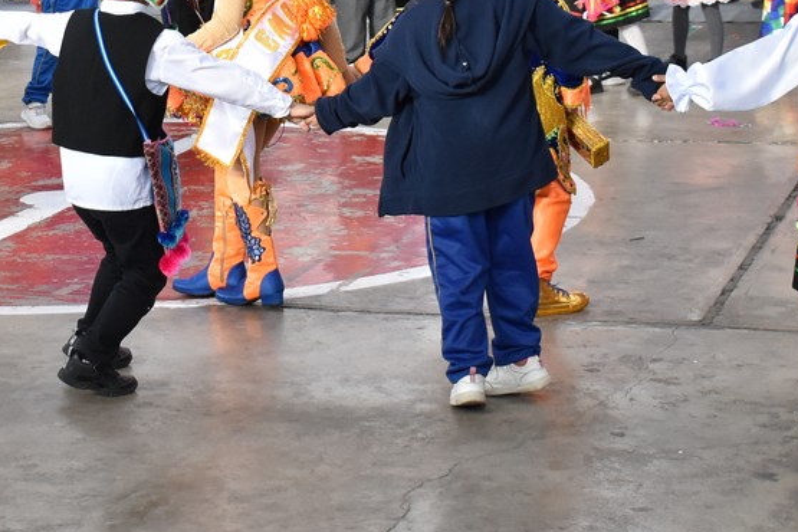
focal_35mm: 109
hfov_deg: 18.5
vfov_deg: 12.4
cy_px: -9
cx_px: 145
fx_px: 2424
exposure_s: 1/640
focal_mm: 27
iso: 800
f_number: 4
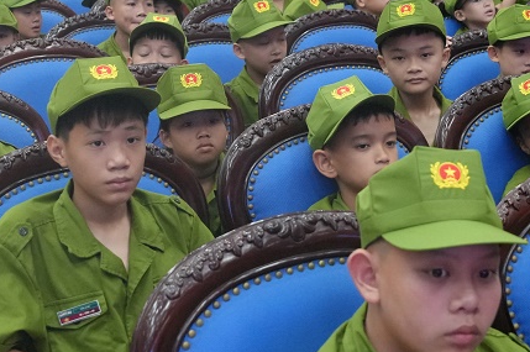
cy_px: 85
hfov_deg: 23.7
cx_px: 273
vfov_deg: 15.8
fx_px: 1265
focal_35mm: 86
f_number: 4
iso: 4000
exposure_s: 1/160
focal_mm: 24
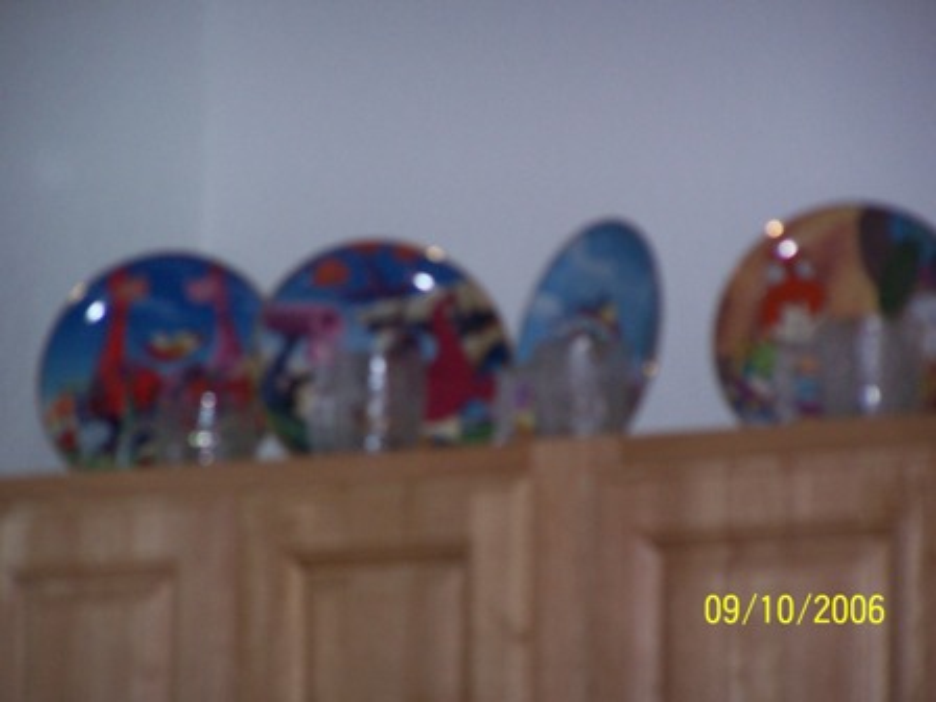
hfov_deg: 7.4
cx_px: 468
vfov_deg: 5.5
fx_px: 7247
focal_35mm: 268
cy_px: 351
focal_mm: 44.4
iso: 140
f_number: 3.6
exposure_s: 1/180
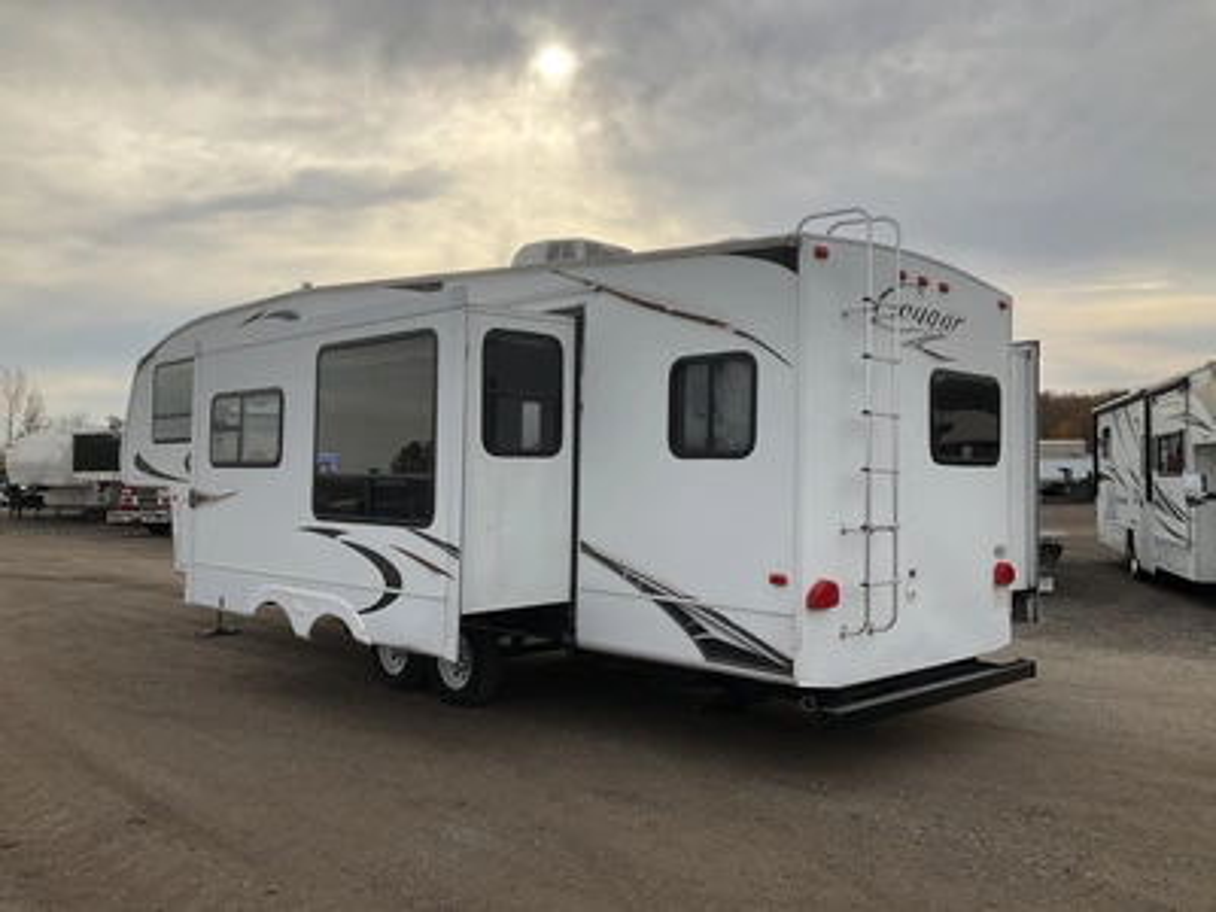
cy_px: 456
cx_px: 608
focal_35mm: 29
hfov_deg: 61.7
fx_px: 1019
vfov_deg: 48.2
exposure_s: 1/1675
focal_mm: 3
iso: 25
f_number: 1.8
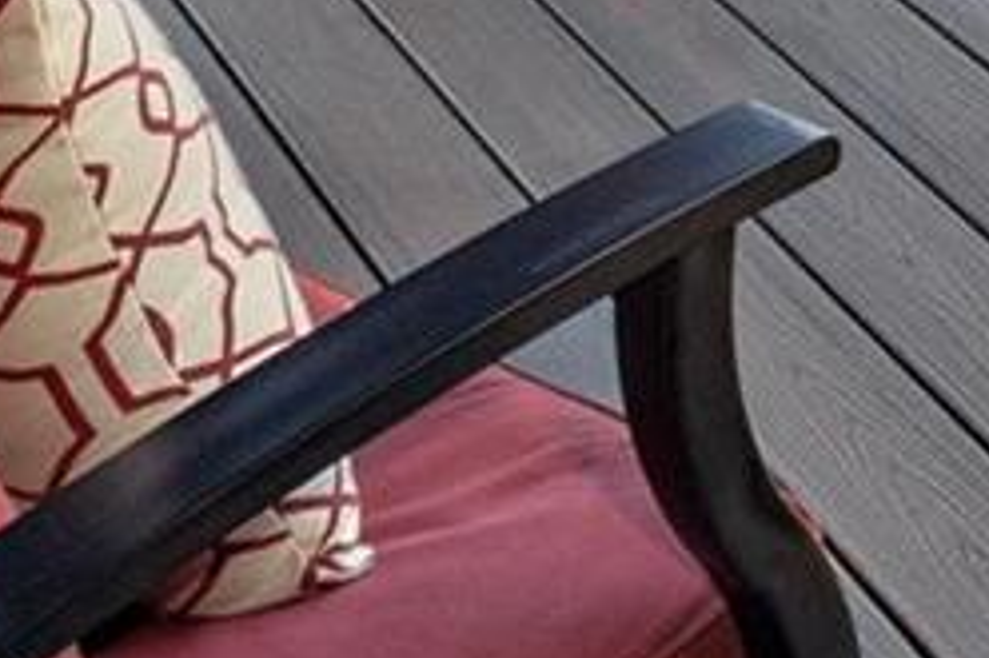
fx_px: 3185
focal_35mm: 116
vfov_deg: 9.4
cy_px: -1280
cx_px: 1667
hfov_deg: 15.6
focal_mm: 9
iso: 400
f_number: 8
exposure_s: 1/40
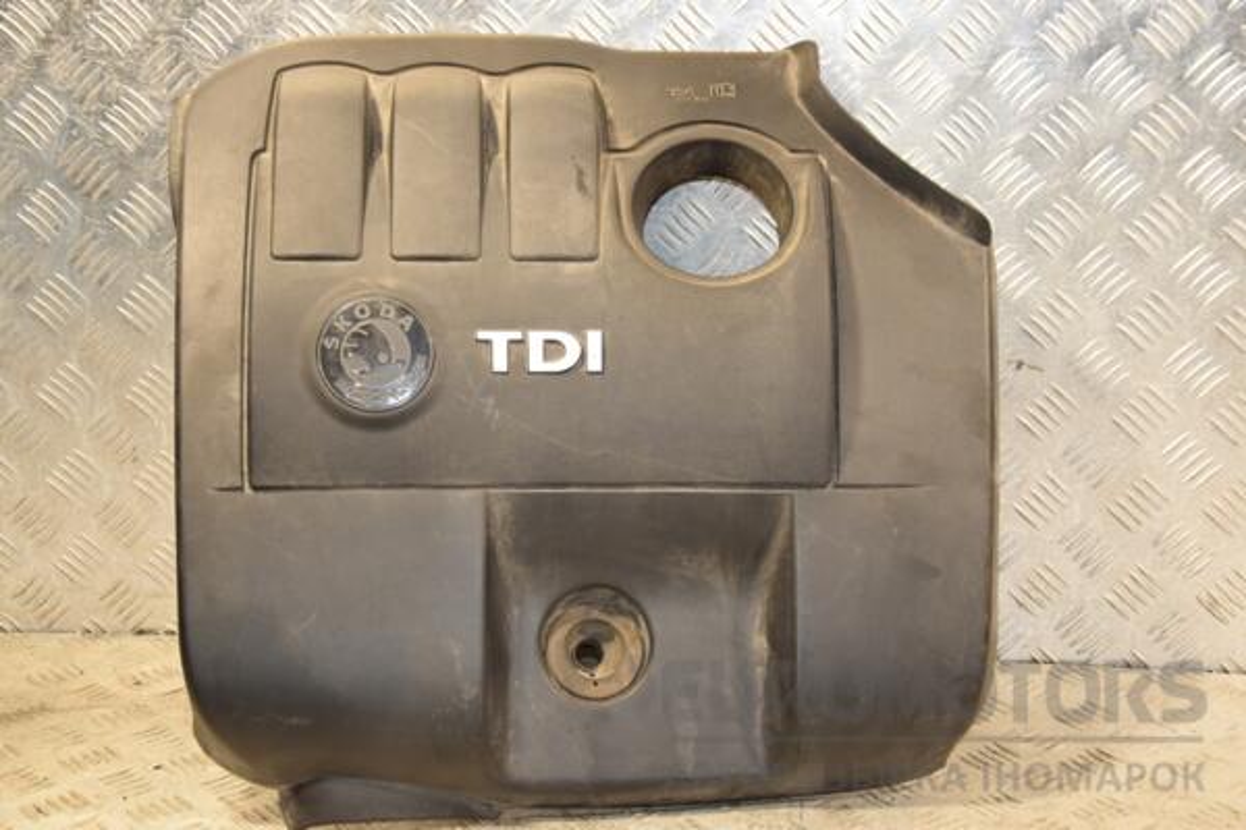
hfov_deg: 29.9
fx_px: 2336
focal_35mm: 68
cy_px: 415
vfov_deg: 20.2
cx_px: 623
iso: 800
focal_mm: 45
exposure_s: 1/100
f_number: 4.8
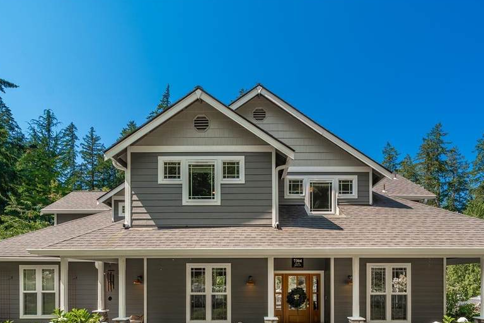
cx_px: 274
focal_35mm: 20
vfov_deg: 57.0
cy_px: 261
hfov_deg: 83.5
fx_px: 269
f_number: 7.1
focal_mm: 12
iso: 100
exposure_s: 1/100
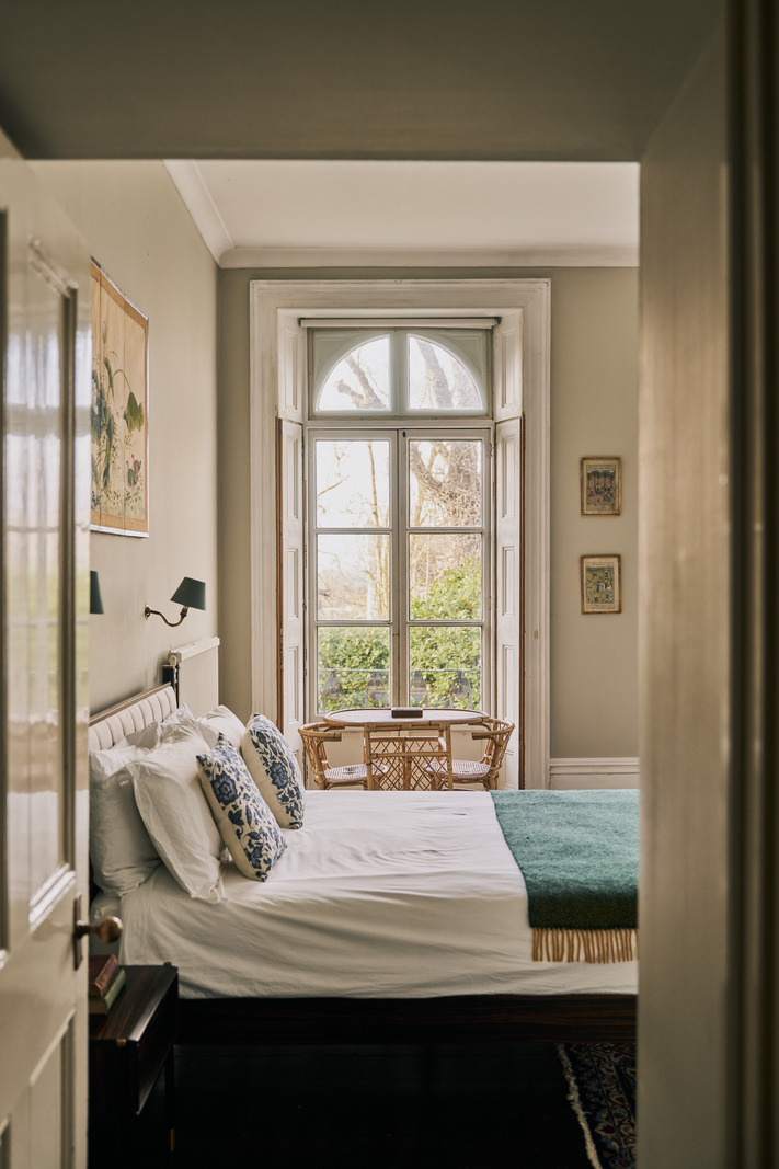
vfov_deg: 57.2
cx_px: 390
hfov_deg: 40.0
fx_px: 1071
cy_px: 584
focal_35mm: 33
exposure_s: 1/80
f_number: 2.8
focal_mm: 33
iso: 100
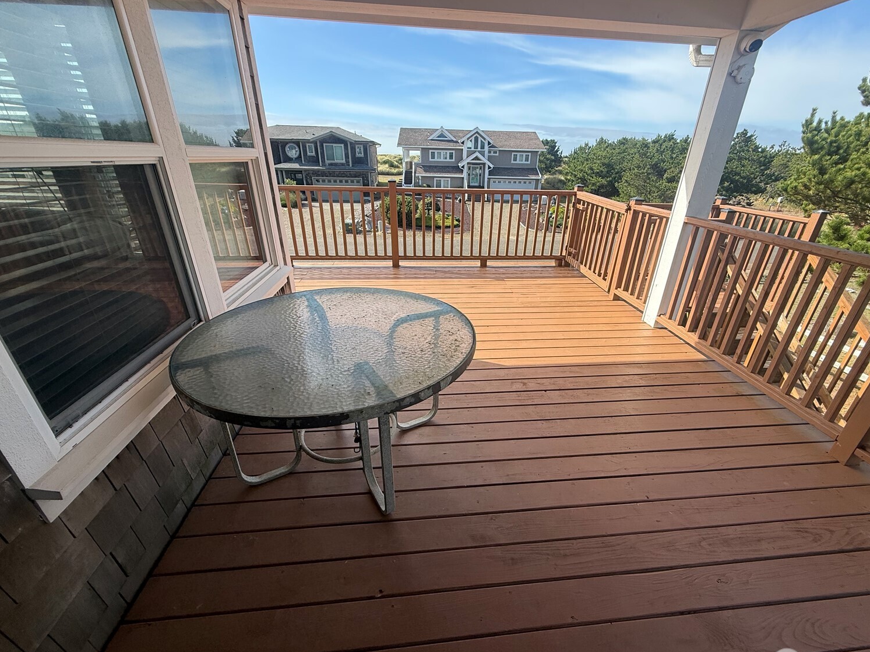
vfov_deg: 81.7
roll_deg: -0.7
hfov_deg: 98.1
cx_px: 456
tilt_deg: -25.1
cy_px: 338
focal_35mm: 15
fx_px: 377
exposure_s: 1/742
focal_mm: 2.22
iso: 50
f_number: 2.2
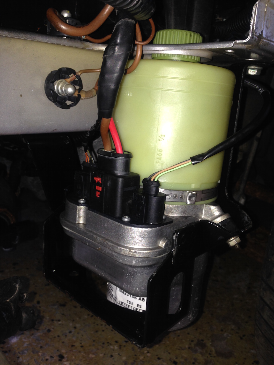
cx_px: 137
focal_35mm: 33
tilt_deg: -14.3
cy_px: 182
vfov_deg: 55.4
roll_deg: -5.6
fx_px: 348
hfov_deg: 42.9
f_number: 2.4
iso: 50
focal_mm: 4.12
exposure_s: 1/21
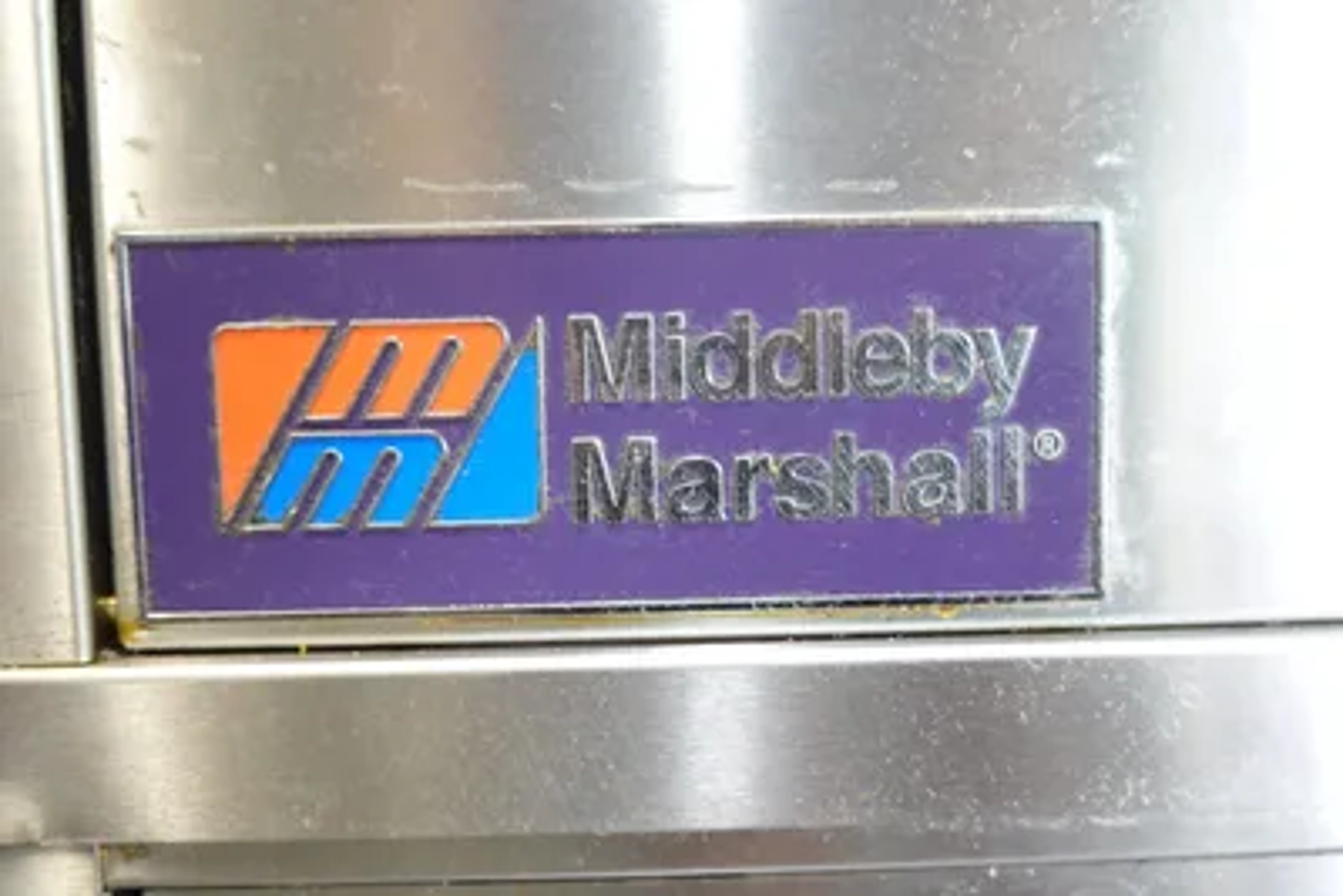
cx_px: 672
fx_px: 1343
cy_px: 448
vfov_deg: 36.9
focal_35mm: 36
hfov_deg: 53.1
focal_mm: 13.29
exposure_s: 1/40
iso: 1600
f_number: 3.5
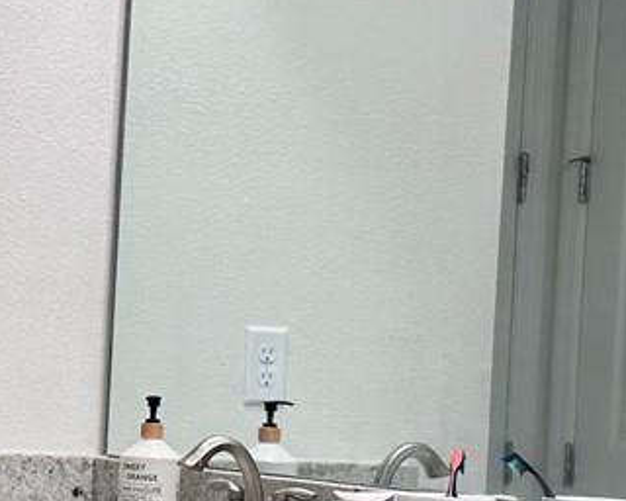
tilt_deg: -3.9
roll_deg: -3.2
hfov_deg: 15.8
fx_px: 2168
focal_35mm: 117
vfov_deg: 13.1
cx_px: -115
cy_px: 429
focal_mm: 6.86
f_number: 1.78
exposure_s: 1/132
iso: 100
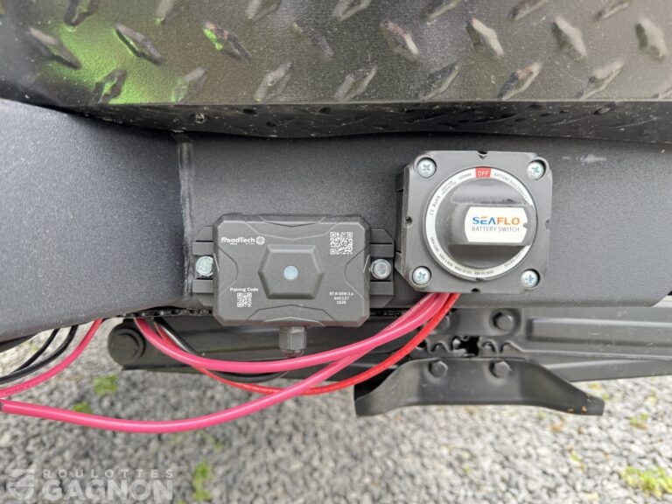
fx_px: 466
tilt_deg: -5.2
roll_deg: +0.9
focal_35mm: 24
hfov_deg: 71.6
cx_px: 336
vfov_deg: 56.8
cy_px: 252
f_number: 1.78
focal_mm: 6.76
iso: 125
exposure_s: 1/121
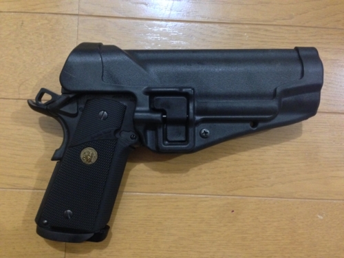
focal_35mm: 33
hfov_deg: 55.4
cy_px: 129
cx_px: 172
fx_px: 328
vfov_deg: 42.9
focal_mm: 4.12
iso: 800
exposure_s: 1/15
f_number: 2.4
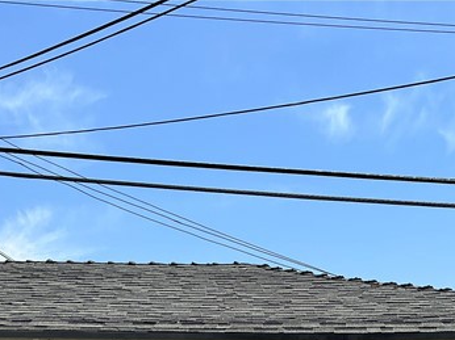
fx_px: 1011
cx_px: 268
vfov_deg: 17.3
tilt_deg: +0.3
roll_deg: +0.0
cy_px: 503
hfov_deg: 25.3
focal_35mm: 77
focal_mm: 5.1
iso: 50
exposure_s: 1/3049
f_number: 1.6
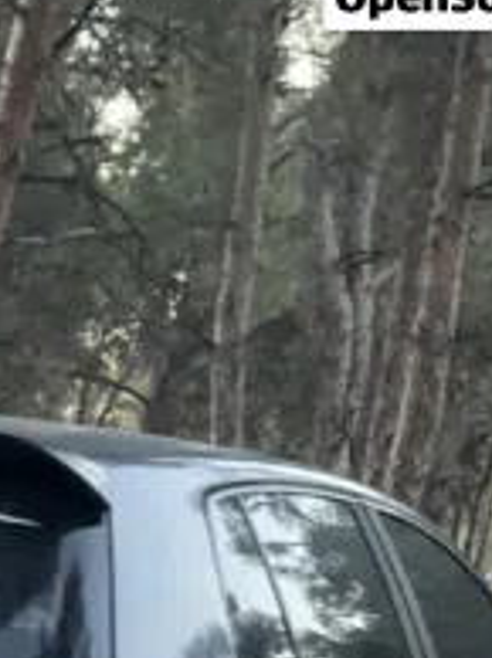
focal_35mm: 176
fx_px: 3343
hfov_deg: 8.3
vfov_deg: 11.0
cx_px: -95
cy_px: 799
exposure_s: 1/15
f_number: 2.2
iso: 640
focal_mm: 7.5
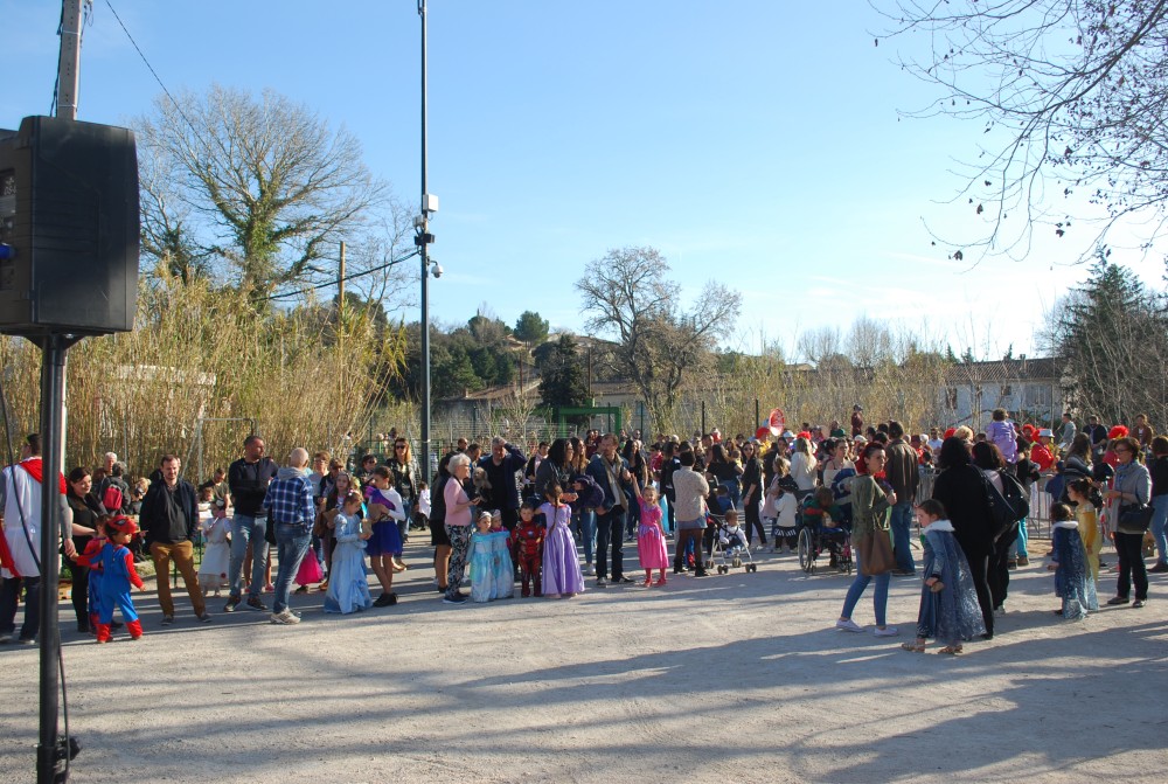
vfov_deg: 43.8
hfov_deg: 61.8
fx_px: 975
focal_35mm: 30
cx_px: 584
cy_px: 392
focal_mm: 20
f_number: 6.3
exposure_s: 1/200
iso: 100
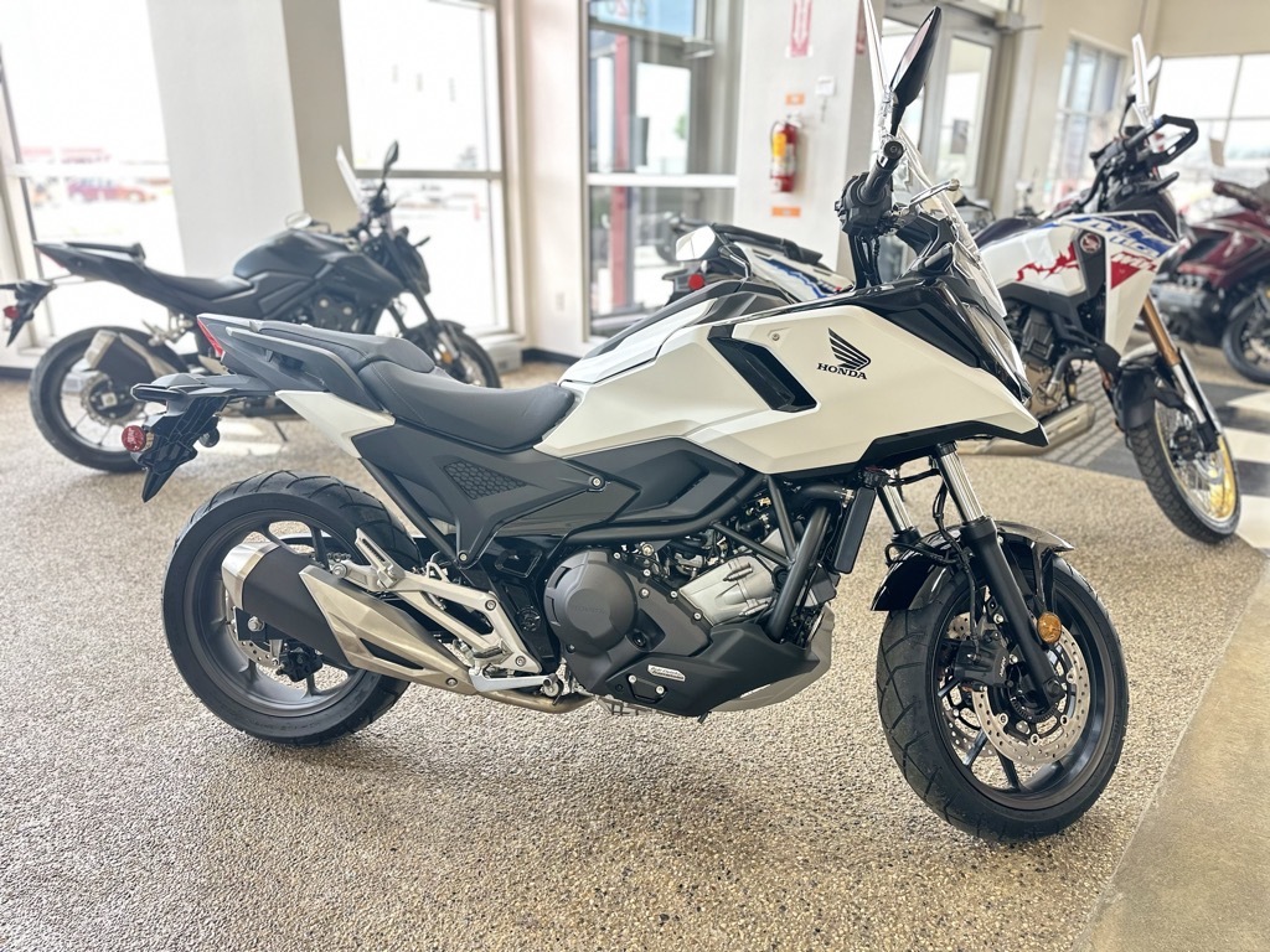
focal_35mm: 24
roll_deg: -1.0
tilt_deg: -18.9
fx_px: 881
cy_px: 476
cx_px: 635
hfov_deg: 71.6
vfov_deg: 56.8
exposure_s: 1/60
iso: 200
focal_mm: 6.86
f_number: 1.78
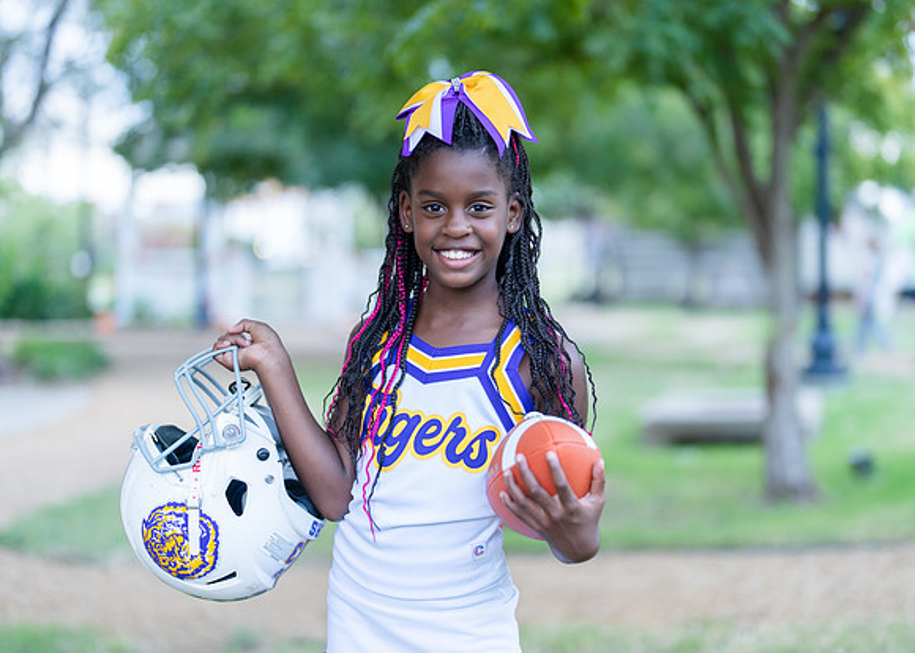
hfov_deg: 34.9
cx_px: 483
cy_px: 341
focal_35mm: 56
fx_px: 1456
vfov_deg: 25.3
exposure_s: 1/500
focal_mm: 50
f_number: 1.2
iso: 500
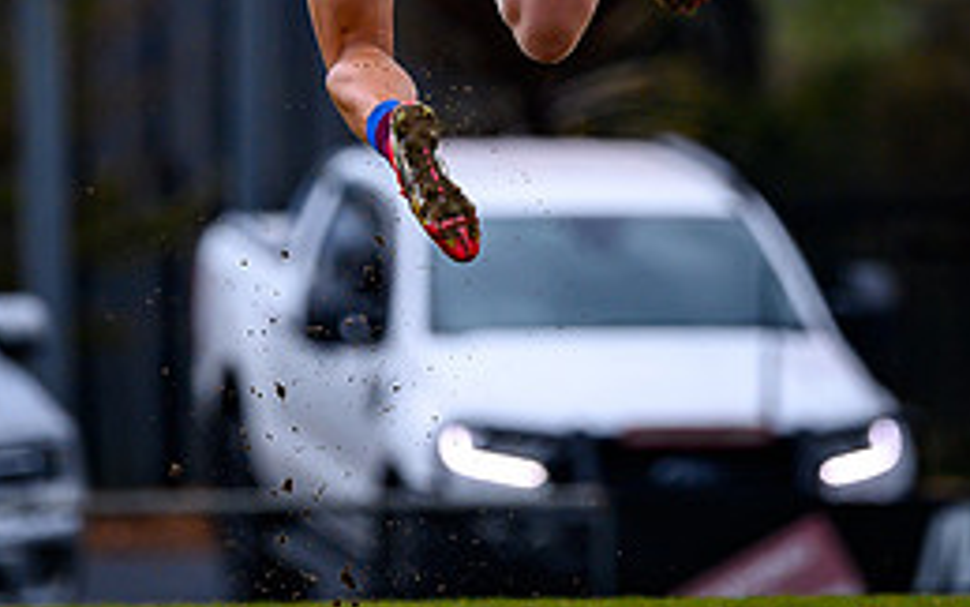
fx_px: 46087
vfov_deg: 0.8
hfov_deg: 1.2
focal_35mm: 1743
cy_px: -304
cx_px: 547
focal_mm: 500
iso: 500
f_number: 4
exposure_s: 1/1600
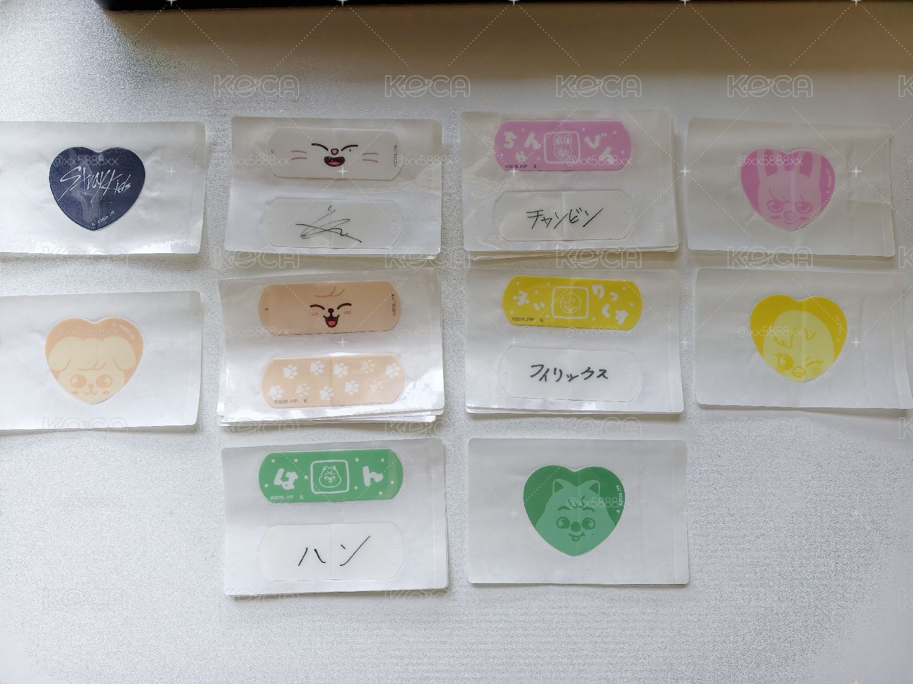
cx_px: 456
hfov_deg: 71.6
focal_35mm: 24
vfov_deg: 56.8
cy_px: 342
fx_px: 633
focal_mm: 7
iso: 224
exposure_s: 1/100
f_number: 1.57
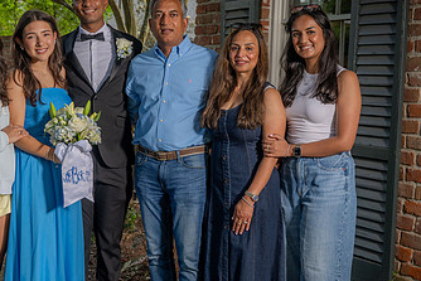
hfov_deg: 25.2
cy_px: 167
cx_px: 130
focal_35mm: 80
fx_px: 936
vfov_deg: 17.1
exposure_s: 1/160
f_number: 5
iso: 100
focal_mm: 46
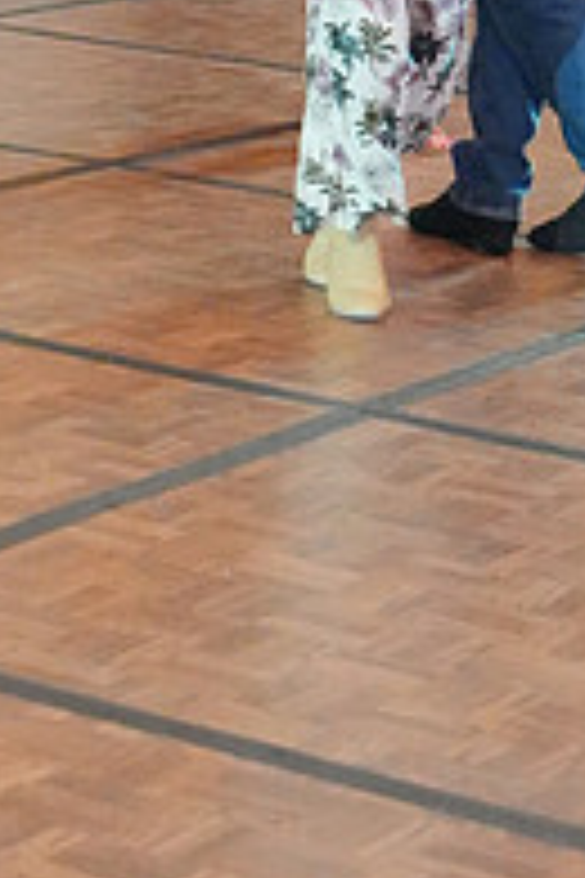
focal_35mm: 155
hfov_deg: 8.8
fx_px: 3778
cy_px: -306
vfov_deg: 12.8
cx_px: -11
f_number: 4
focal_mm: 35
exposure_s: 1/400
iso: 12800
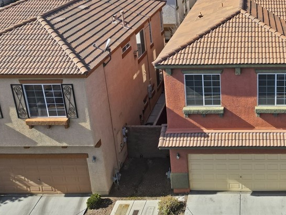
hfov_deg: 39.6
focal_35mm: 45
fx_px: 372
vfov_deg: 31.6
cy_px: 51
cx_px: 247
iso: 130
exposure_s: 1/4000
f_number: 1.7
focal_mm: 6.7
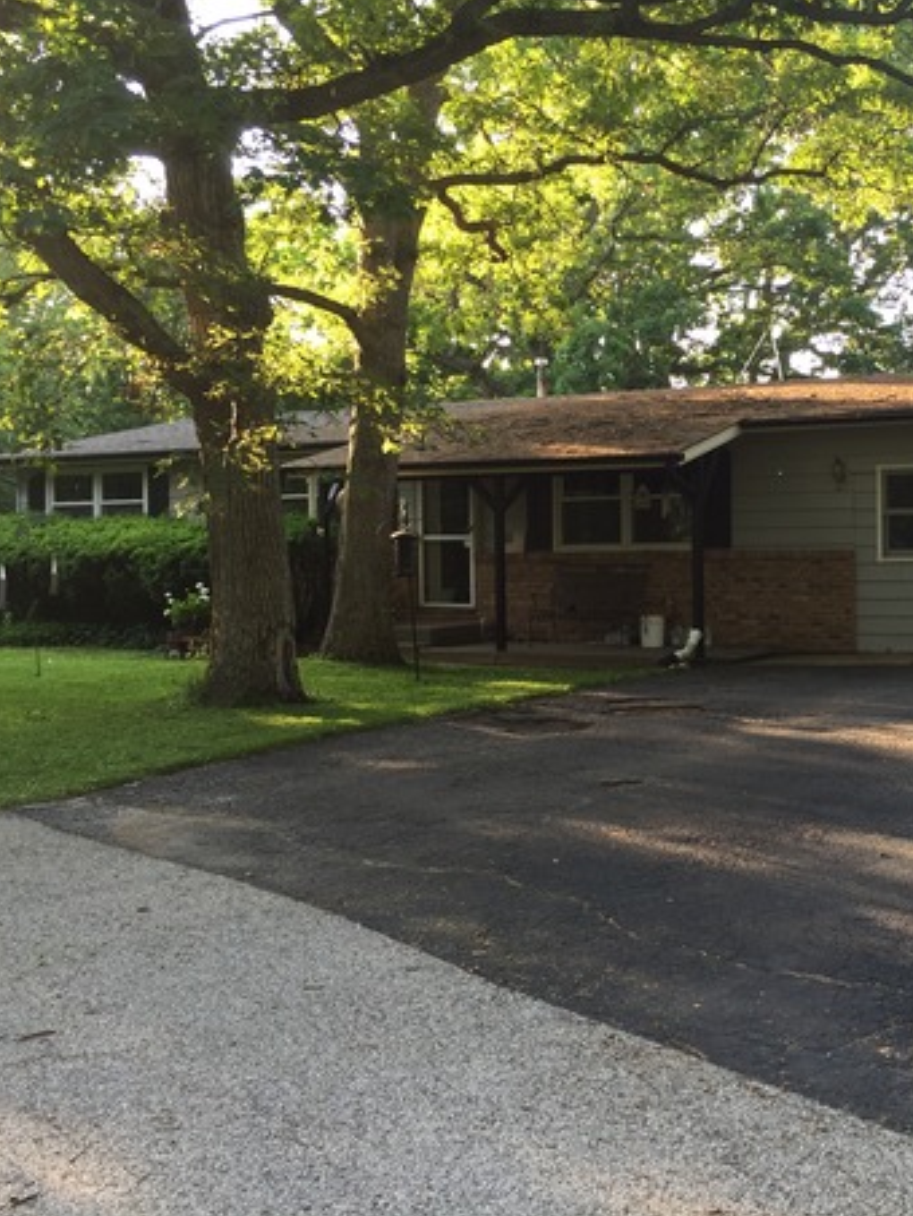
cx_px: 704
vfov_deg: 45.7
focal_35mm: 41
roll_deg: +0.5
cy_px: 580
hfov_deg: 34.3
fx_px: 1441
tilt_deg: -0.5
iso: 32
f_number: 2.2
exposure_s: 1/60
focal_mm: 4.15
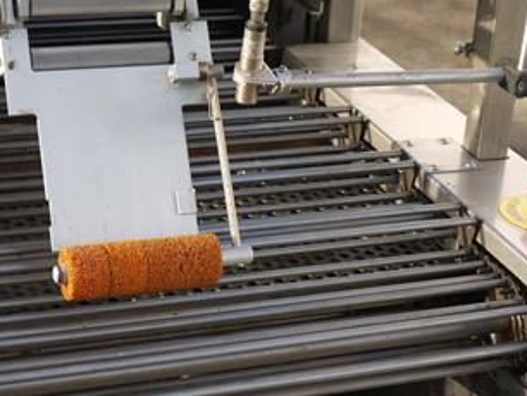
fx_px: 1402
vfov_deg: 16.1
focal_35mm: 92
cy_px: 177
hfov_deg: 21.3
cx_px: 234
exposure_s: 1/160
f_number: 5.6
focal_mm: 22
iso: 100
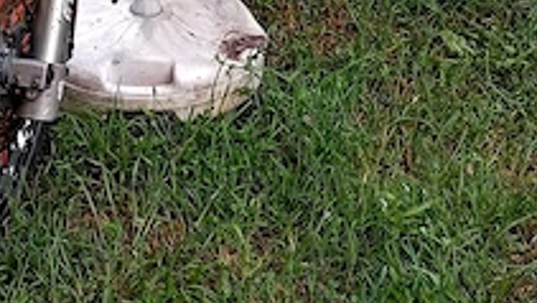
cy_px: -132
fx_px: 1582
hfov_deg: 19.2
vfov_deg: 10.6
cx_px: 181
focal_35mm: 111
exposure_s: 1/100
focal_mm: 3.84
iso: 70
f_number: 1.8
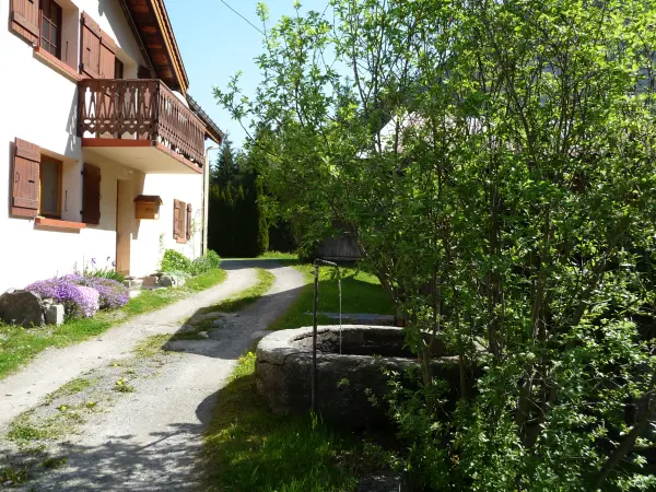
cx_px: 328
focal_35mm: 32
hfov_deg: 56.8
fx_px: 606
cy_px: 246
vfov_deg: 44.2
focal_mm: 5.3
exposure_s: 1/500
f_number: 3.5
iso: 100
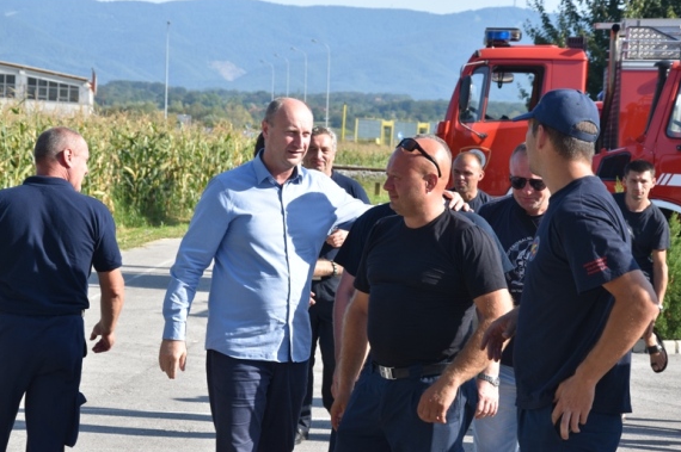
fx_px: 2202
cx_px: 348
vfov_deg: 11.7
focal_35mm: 117
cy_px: 228
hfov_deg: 17.6
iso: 200
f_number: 8
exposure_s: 1/250
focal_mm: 75
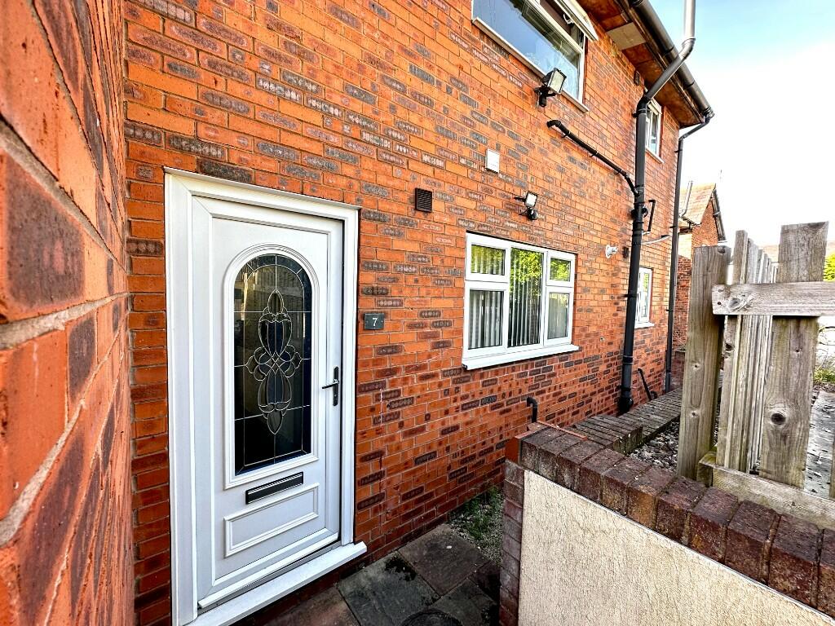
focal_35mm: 14
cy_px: 313
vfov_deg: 85.7
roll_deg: -1.5
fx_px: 338
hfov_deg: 102.1
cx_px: 418
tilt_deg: -3.0
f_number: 2.2
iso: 40
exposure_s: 1/99
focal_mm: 2.22
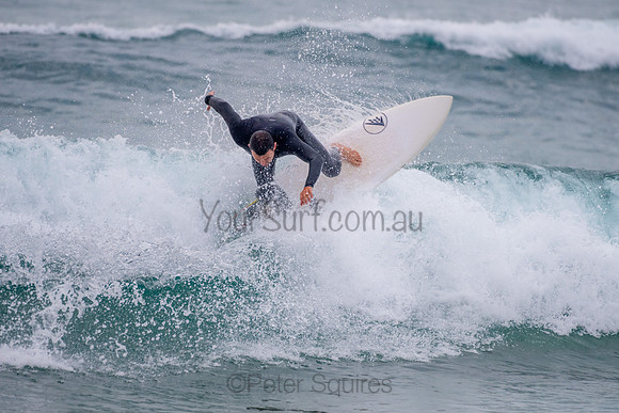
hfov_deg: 3.4
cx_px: 310
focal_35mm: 613
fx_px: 10545
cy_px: 210
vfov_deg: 2.2
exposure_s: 1/800
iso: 560
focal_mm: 500
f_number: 5.6
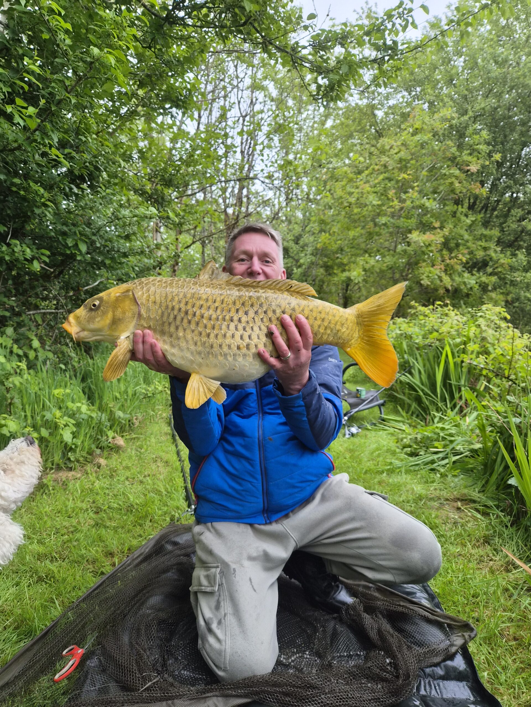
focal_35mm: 23
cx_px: 266
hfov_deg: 58.9
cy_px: 354
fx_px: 470
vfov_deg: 73.9
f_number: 1.8
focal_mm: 5.4
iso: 125
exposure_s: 1/180
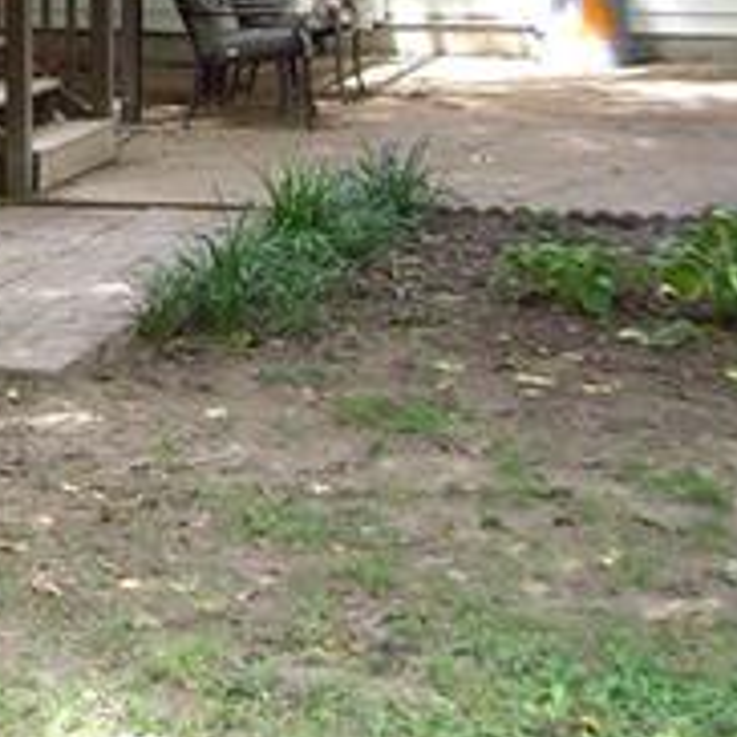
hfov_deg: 13.7
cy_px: -186
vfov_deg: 14.2
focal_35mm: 118
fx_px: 2842
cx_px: -454
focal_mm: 6.2
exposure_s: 1/125
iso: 100
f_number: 2.7
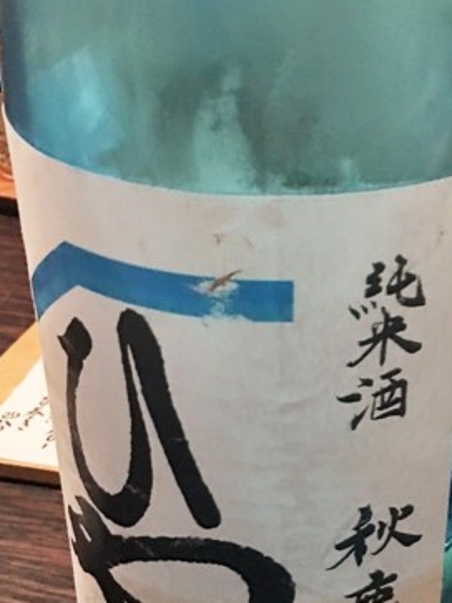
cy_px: 444
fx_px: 1115
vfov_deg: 29.8
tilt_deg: -32.5
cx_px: 389
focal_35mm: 64
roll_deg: -2.0
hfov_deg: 22.5
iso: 50
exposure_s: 1/4
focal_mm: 4.15
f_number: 2.2
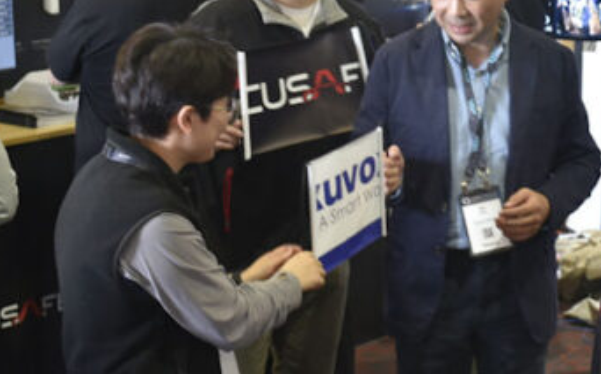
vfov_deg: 12.2
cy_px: 149
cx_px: 641
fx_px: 1751
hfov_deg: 18.8
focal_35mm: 107
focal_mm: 35
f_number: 4
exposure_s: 1/60
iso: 720
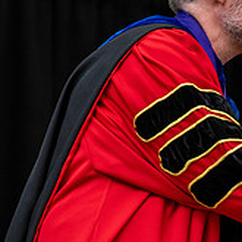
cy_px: 156
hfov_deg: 5.3
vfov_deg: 5.3
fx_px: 2594
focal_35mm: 328
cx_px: 424
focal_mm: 110
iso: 1600
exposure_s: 1/200
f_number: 3.5
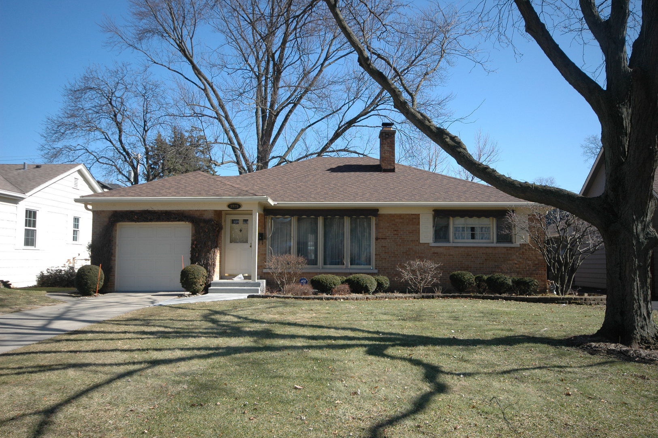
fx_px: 548
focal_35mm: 30
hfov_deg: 62.0
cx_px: 329
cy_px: 219
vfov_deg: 43.5
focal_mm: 20
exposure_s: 1/250
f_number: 8
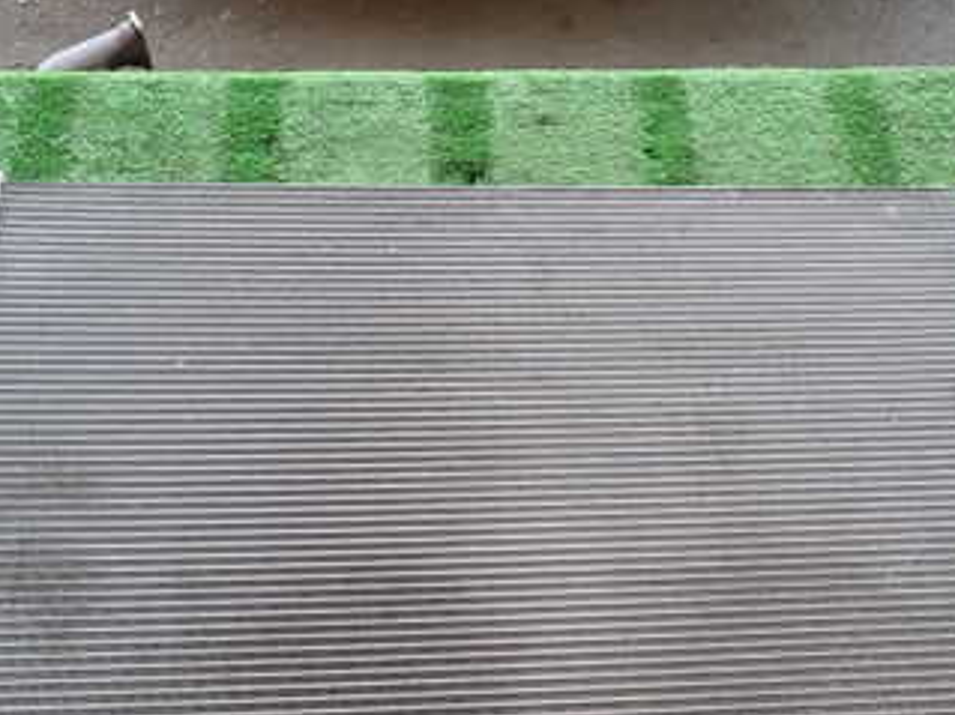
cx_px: 506
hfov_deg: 40.4
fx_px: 1296
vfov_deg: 30.0
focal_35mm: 47
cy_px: 592
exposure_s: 1/100
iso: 100
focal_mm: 4.5
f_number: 2
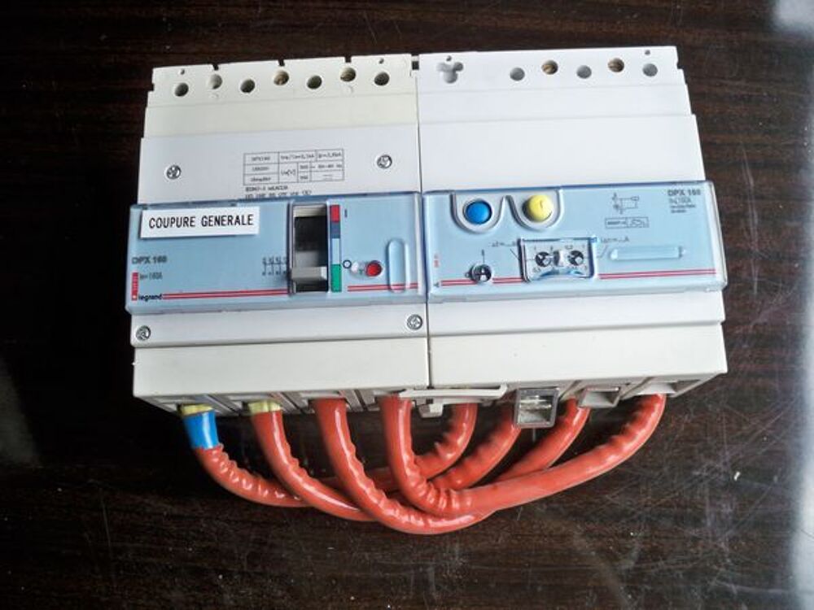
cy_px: 305
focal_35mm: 35
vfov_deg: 40.7
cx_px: 407
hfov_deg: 52.6
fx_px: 823
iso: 64
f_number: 3.1
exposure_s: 1/60
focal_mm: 6.3
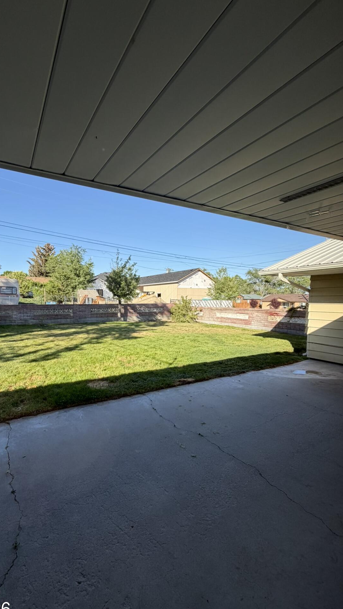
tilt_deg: -4.4
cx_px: 134
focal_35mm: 16
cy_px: 319
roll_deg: +0.2
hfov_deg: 66.3
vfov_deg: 99.3
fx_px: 259
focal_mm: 2.22
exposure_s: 1/564
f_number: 2.2
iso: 40
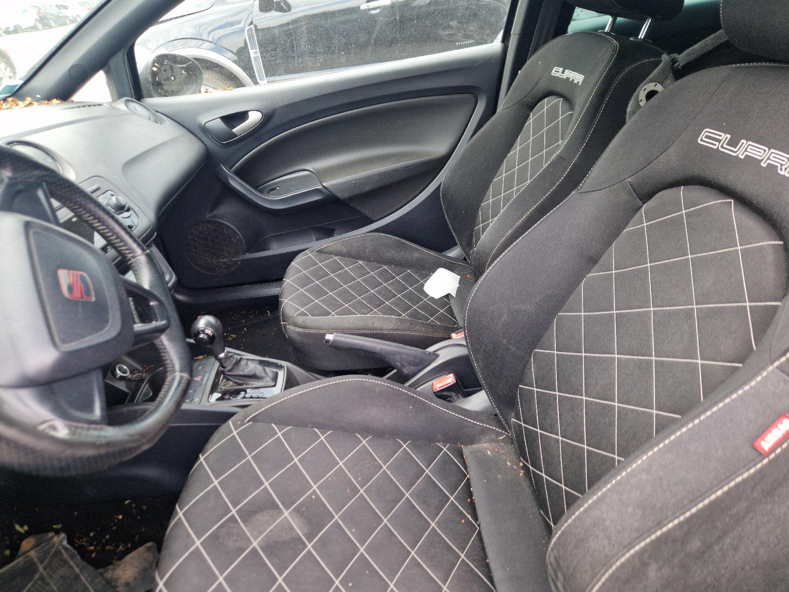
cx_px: 394
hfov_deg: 73.9
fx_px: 524
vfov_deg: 58.9
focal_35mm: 23
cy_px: 296
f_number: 1.8
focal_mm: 5.4
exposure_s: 1/50
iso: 50
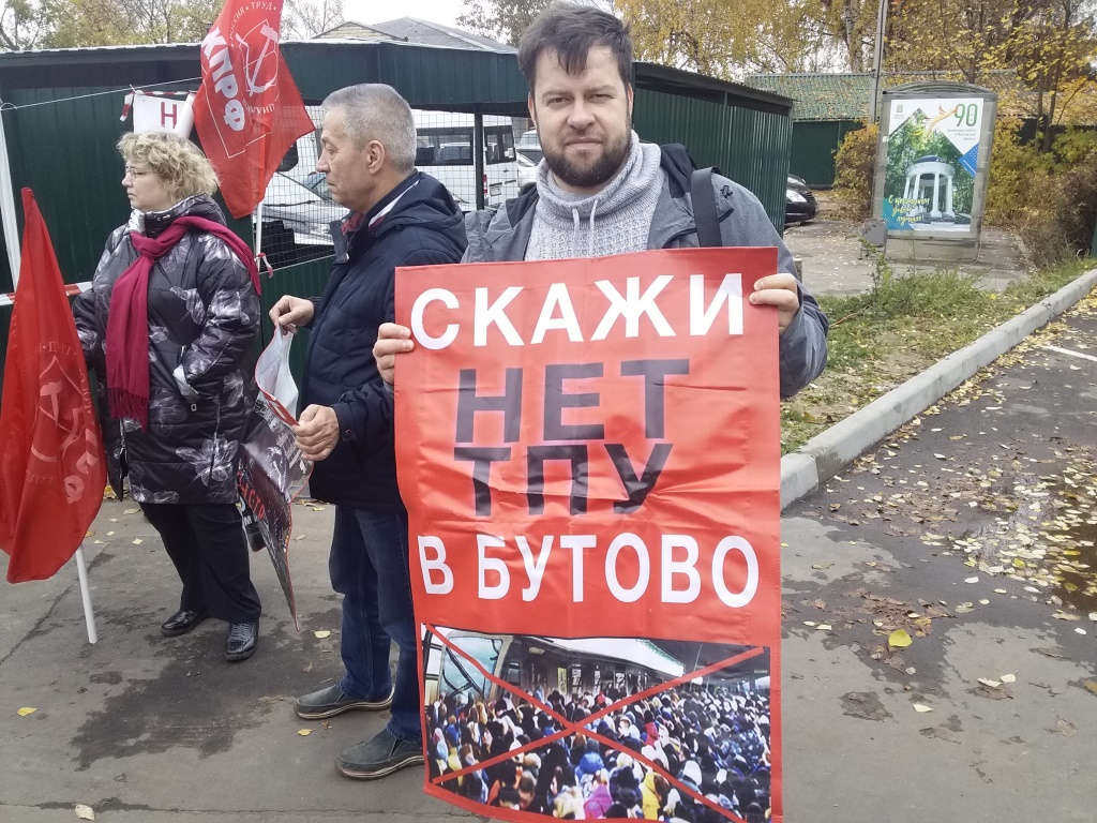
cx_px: 548
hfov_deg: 58.4
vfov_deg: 45.4
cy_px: 412
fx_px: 982
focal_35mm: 31
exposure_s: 1/212
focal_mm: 3.3
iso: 200
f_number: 2.2
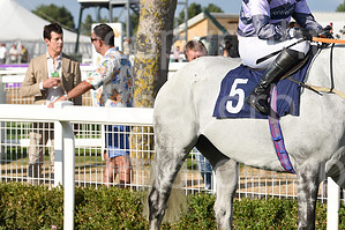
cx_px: 255
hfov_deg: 10.4
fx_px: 1896
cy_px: 115
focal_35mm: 198
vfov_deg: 6.9
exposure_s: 1/3200
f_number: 5.6
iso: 500
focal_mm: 102
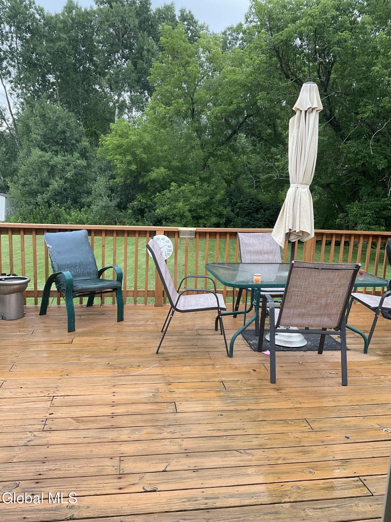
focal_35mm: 29
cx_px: 196
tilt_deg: -11.1
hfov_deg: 48.2
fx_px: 437
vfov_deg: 61.7
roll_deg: -2.6
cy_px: 261
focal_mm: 3
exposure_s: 1/120
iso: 16
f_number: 1.8
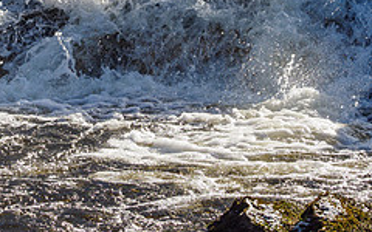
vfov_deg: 4.9
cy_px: -19
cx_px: 160
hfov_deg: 7.9
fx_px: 2697
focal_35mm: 266
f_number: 7.1
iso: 200
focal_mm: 52
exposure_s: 1/320
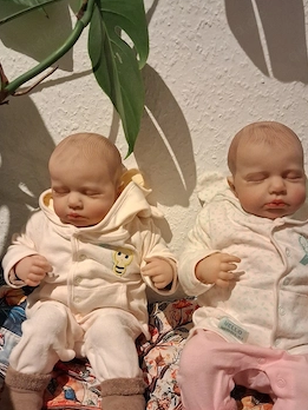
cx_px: 166
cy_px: 232
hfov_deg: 45.4
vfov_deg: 58.1
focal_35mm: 31
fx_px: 368
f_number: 1.8
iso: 400
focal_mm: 4
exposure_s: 1/33
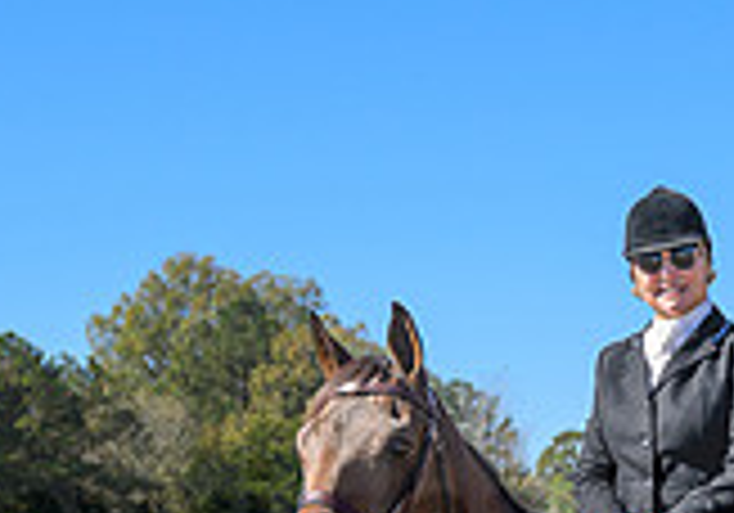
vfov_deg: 8.1
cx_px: 464
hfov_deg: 11.8
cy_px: 845
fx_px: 3540
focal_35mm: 171
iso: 64
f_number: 4
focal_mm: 40
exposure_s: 1/500
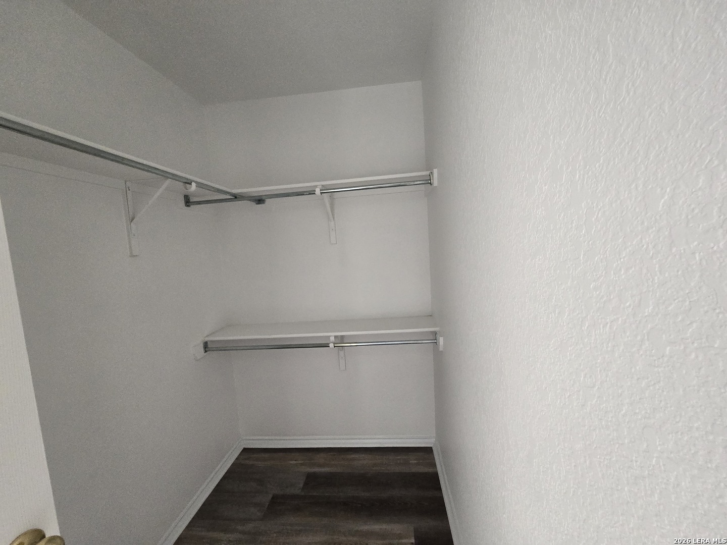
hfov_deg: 106.2
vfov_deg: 89.9
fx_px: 273
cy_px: 272
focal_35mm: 13
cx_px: 364
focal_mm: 2.2
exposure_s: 1/60
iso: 250
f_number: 2.2
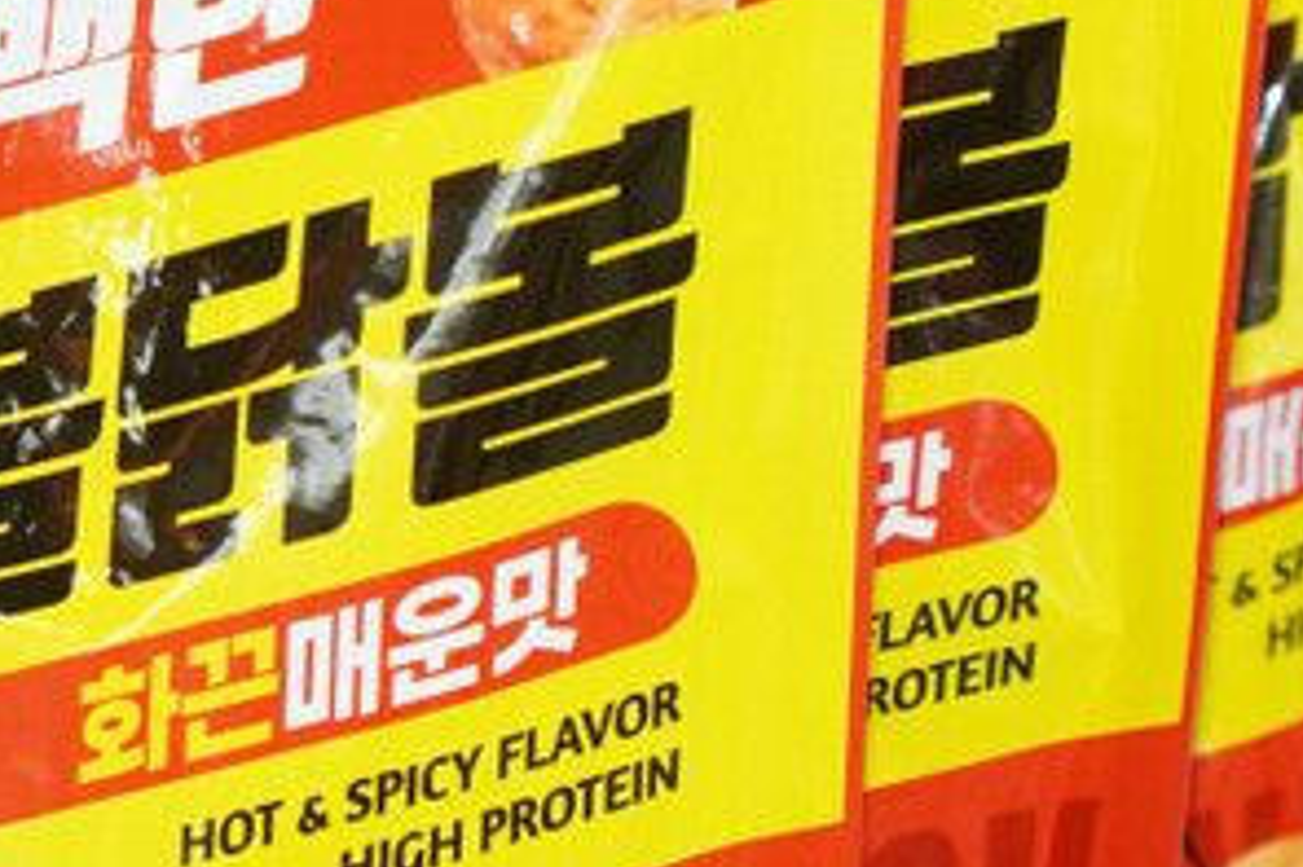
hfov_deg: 6.2
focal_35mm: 331
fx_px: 11973
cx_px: 18
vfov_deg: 4.1
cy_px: 526
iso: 1250
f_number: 4
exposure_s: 1/160
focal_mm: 68
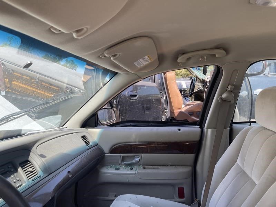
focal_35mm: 25
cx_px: 138
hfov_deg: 69.4
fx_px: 199
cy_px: 104
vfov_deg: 54.9
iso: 32
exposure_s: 1/545
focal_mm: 5.1
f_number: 1.6
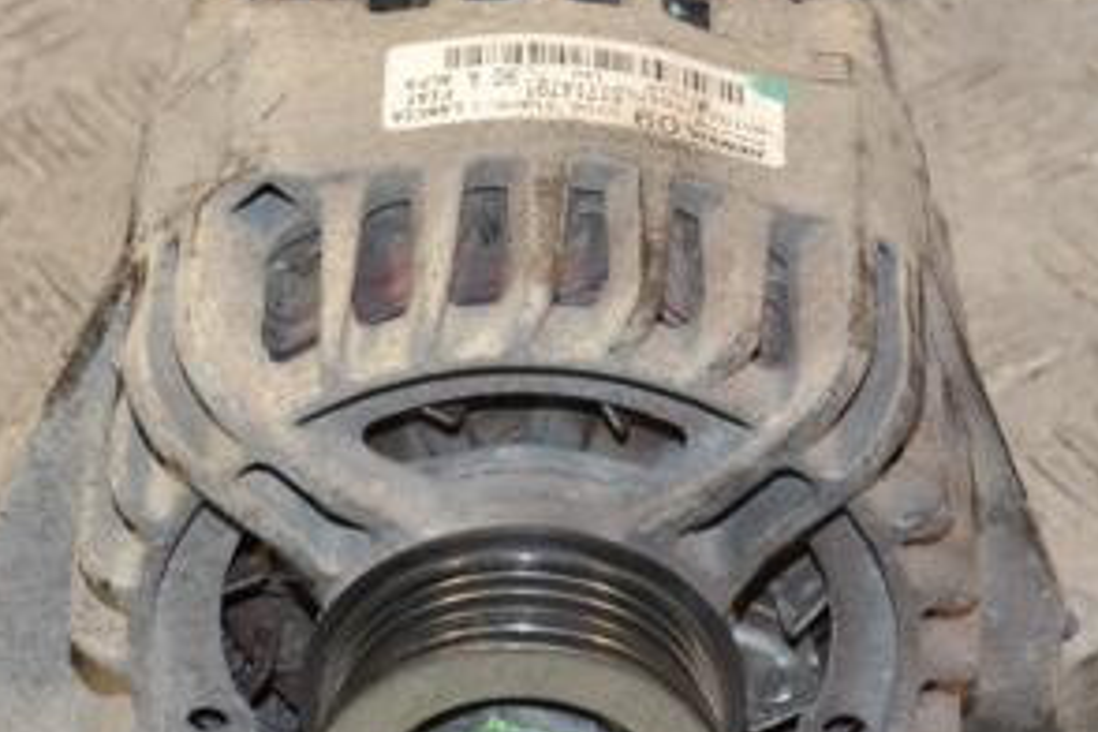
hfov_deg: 13.4
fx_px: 4666
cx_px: 534
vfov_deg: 9.0
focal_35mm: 153
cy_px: 392
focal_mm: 50
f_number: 7.1
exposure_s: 1/200
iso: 800
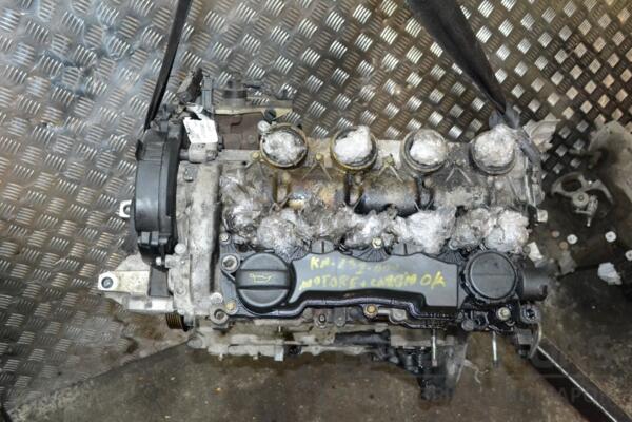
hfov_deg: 53.1
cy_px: 211
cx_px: 316
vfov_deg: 36.9
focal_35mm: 36
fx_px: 632
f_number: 7.1
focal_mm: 24
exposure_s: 1/60
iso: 3200
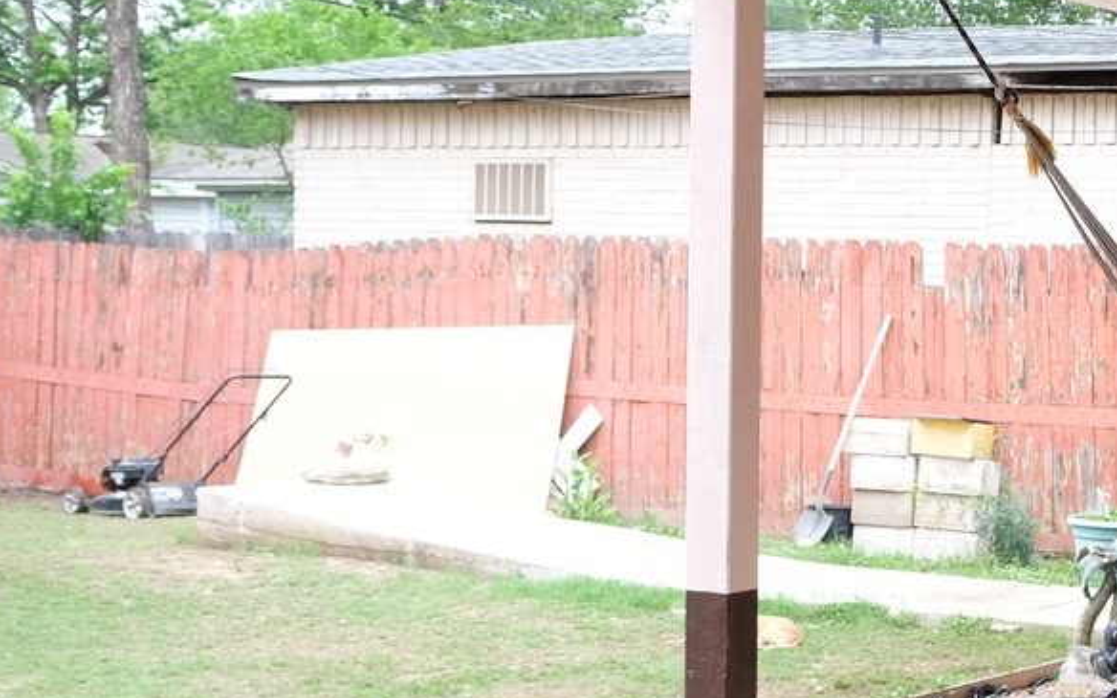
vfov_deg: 15.9
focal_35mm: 82
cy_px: 335
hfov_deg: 23.2
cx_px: 1318
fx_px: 2496
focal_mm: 19.6
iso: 160
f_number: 4.5
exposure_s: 1/125
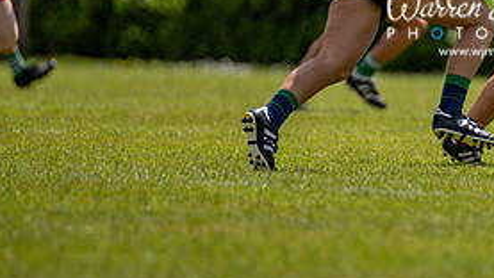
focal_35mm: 985
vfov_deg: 1.2
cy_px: -23
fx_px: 12906
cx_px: 503
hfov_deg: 2.2
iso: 140
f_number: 2.8
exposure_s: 1/6400
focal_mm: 300
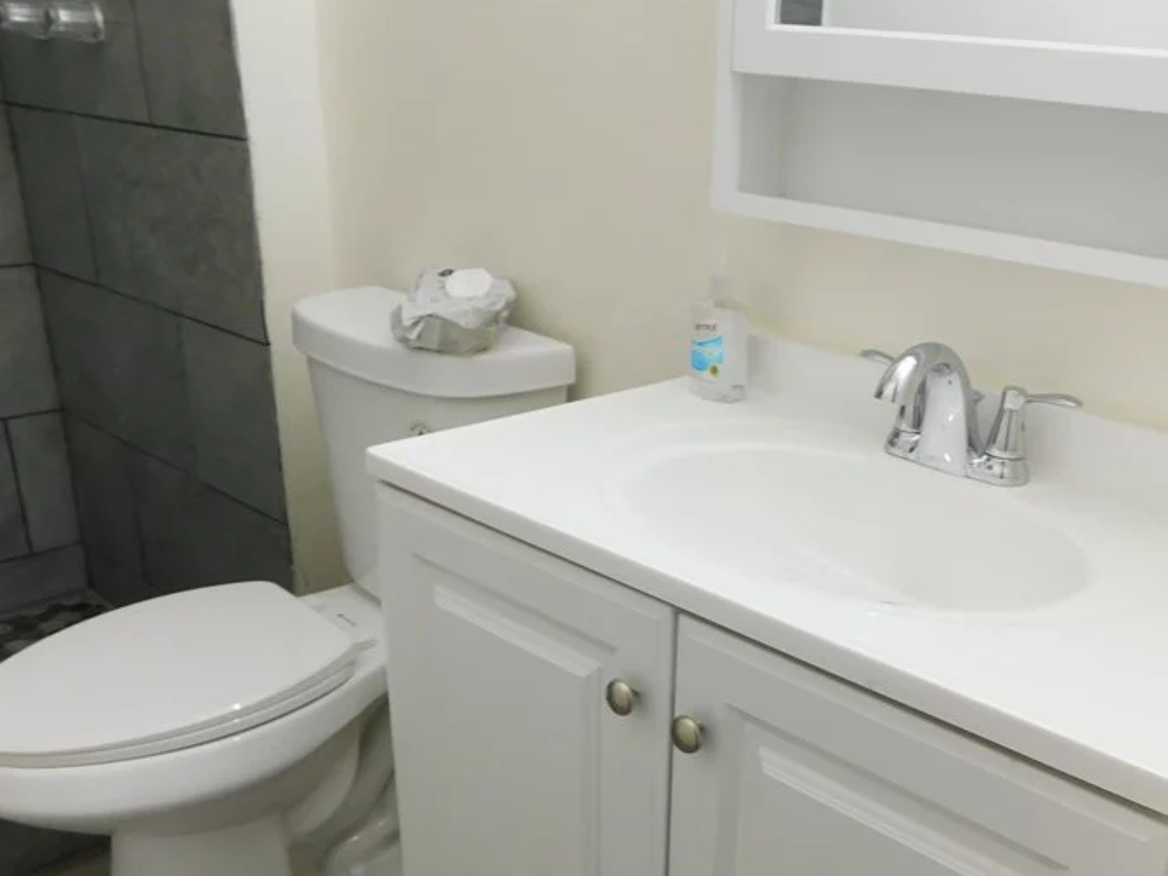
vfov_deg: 40.2
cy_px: 586
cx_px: 757
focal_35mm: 35
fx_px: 1181
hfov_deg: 51.8
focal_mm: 4
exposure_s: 1/50
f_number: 3
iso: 125
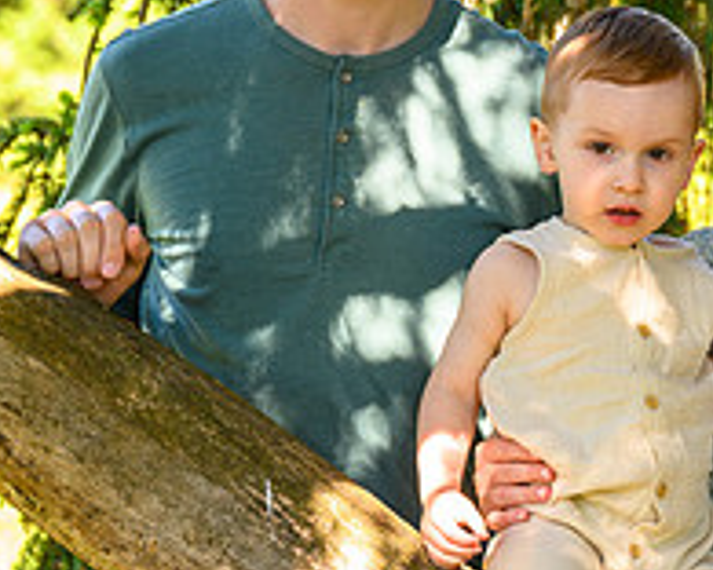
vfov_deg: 10.4
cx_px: 607
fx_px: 3123
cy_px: 234
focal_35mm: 148
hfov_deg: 12.9
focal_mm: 53
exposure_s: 1/100
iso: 100
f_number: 3.2
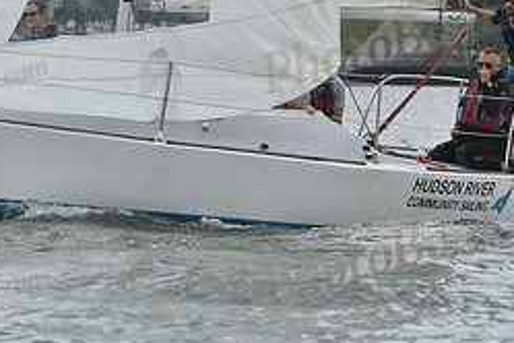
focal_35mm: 466
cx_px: 157
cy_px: -38
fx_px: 6653
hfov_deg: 4.4
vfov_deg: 2.9
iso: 320
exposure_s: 1/1250
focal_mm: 200
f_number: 7.1
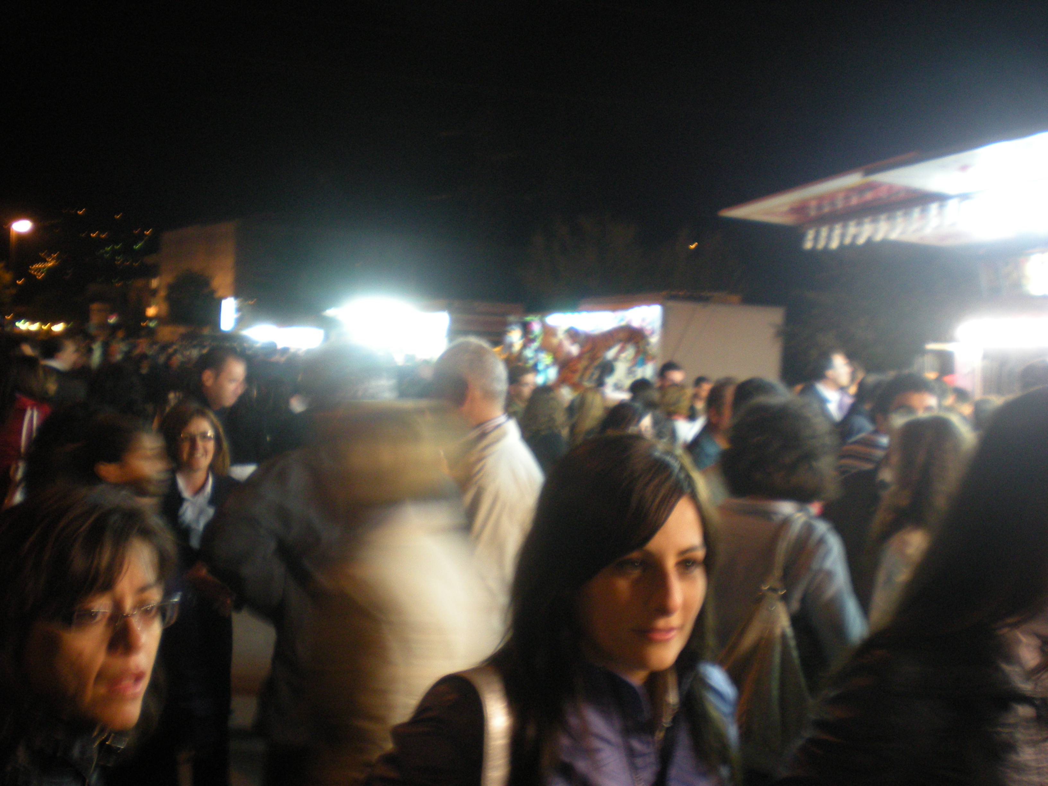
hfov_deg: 49.0
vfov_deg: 37.7
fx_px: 1150
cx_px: 524
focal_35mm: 38
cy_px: 393
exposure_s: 1/7.9
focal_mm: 6.3
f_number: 3.1
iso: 229
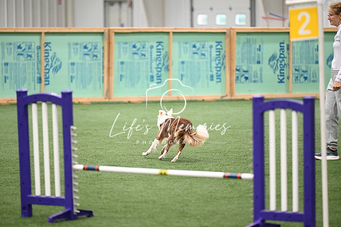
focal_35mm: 200
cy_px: 114
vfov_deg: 6.9
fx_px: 1893
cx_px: 170
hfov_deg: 10.3
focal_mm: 200
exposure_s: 1/1000
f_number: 3.2
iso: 8000
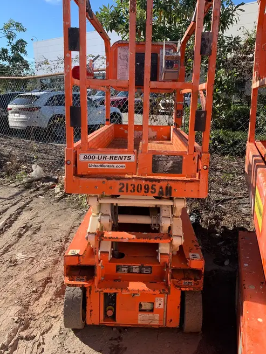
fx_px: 297
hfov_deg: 48.2
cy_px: 158
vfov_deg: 61.5
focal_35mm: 29
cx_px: 143
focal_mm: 4.25
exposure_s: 1/856
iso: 25
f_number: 1.8
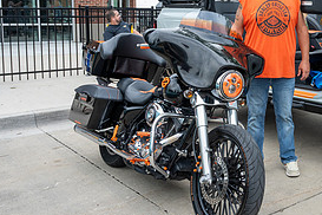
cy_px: 73
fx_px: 456
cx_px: 277
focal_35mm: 51
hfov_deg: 36.9
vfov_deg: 26.3
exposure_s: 1/200
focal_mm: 24
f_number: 5.6
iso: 320
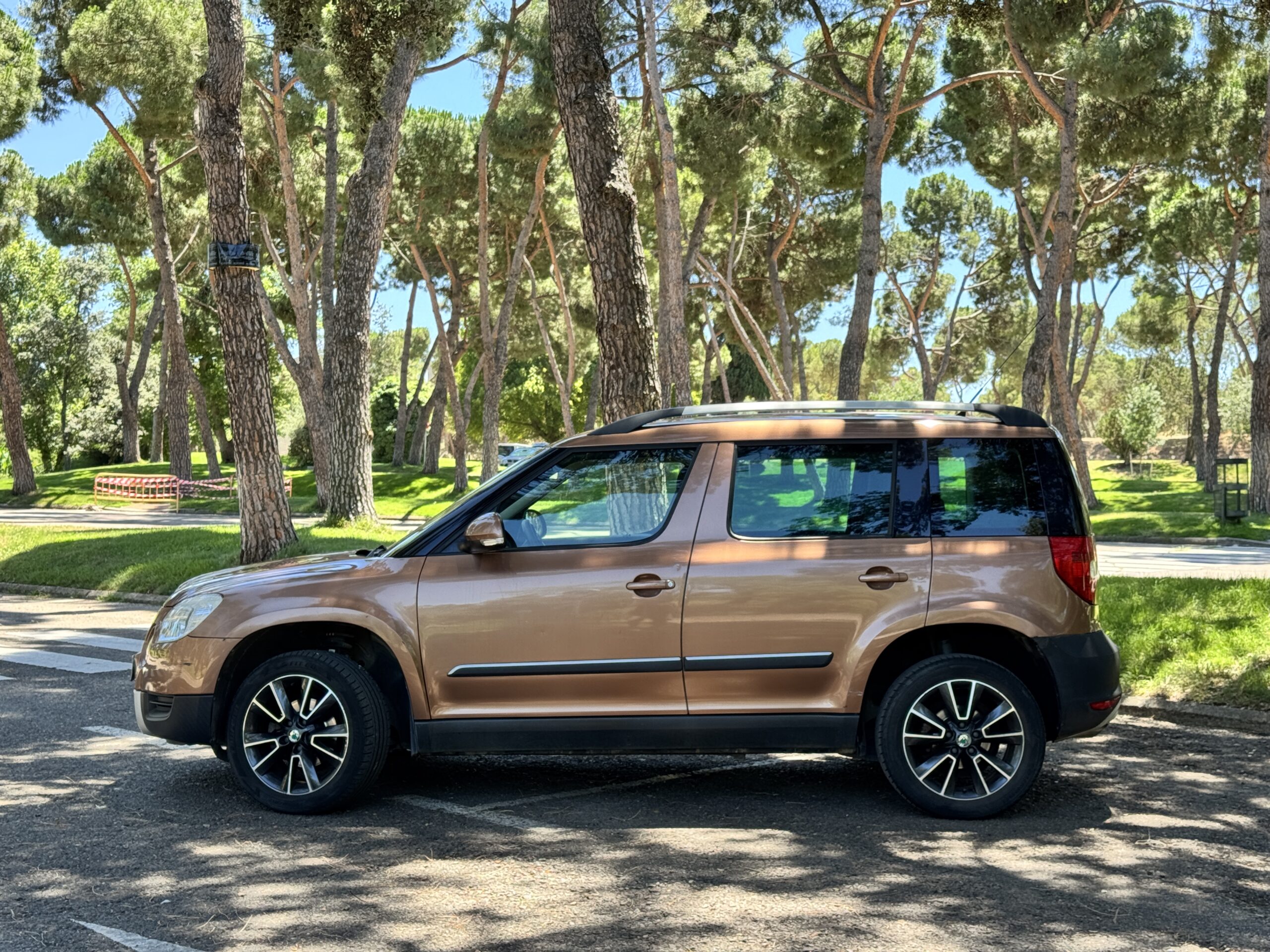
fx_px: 1761
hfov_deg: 39.7
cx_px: 635
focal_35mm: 48
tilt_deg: +2.3
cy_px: 476
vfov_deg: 30.3
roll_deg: +0.6
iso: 64
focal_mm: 6.76
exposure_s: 1/309
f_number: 1.78
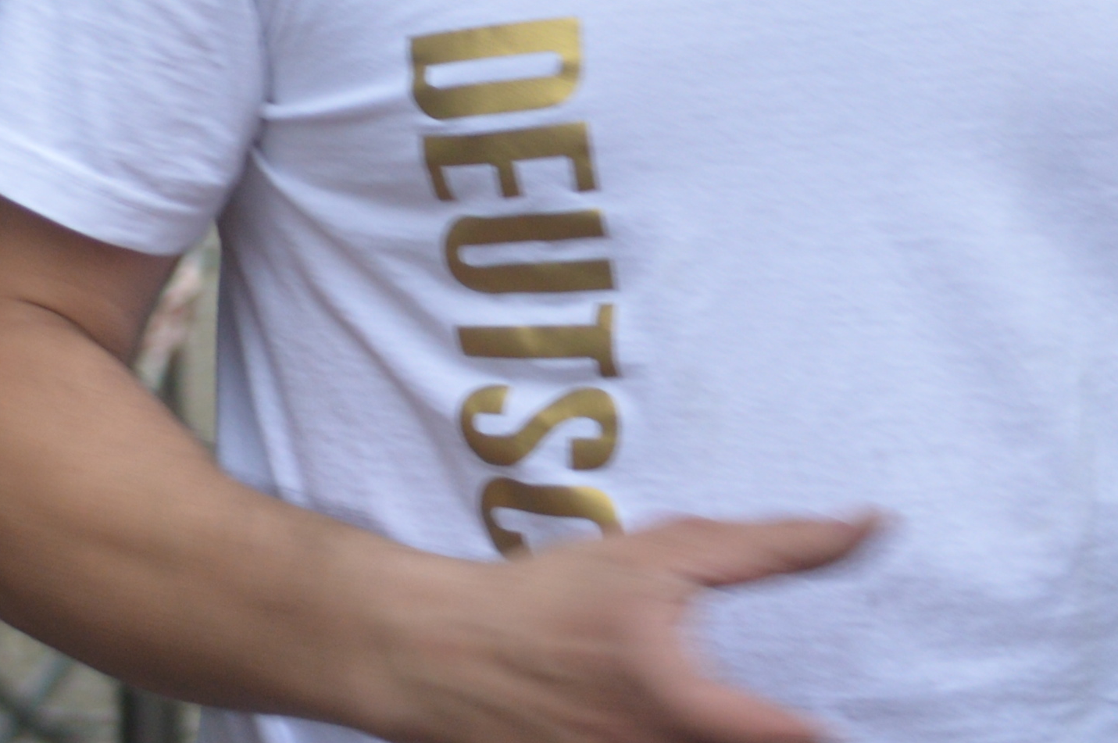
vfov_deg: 2.8
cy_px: -255
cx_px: 710
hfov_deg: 4.2
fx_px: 15263
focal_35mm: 492
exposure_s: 1/125
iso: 250
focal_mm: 78
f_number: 4.5
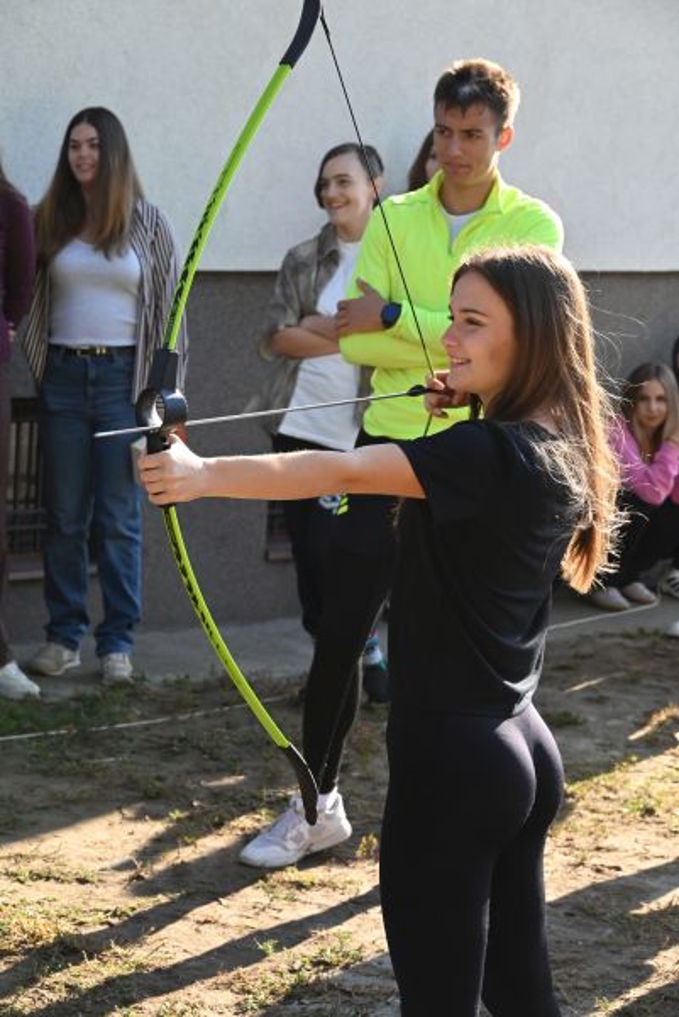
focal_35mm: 105
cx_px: 340
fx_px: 2965
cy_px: 508
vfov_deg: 19.4
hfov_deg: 13.1
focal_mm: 105
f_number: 11
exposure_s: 1/500
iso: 1600
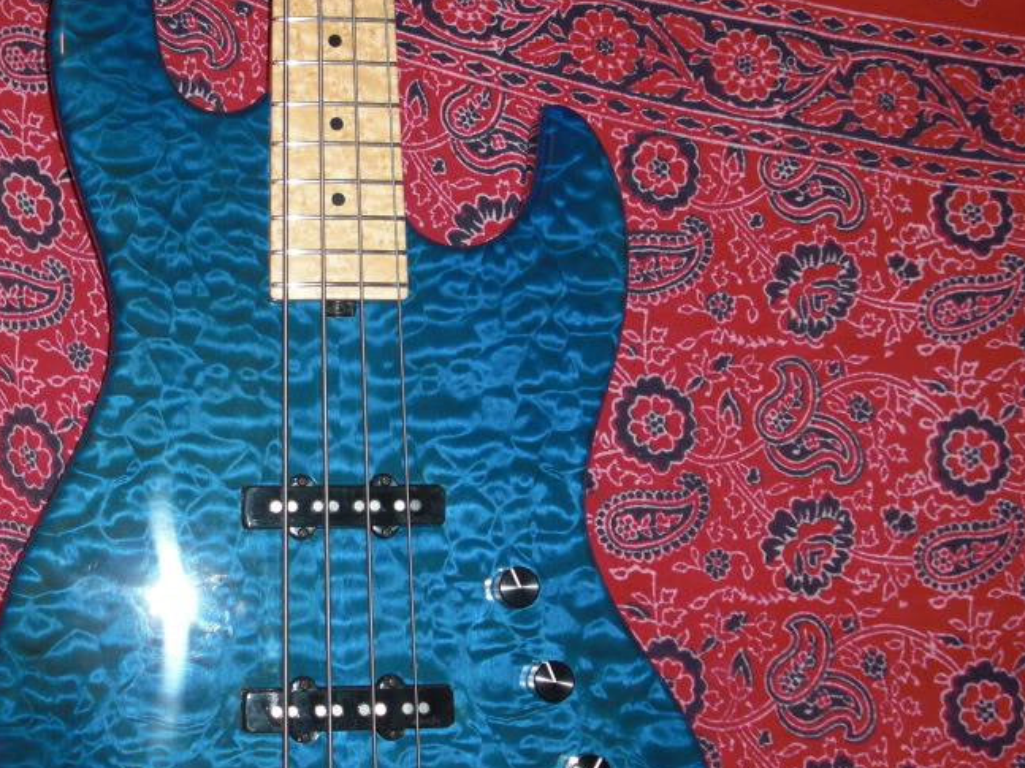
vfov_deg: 25.6
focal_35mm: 57
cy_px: 397
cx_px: 330
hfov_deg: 33.4
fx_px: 1687
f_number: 2.8
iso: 200
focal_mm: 6.3
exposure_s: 1/60
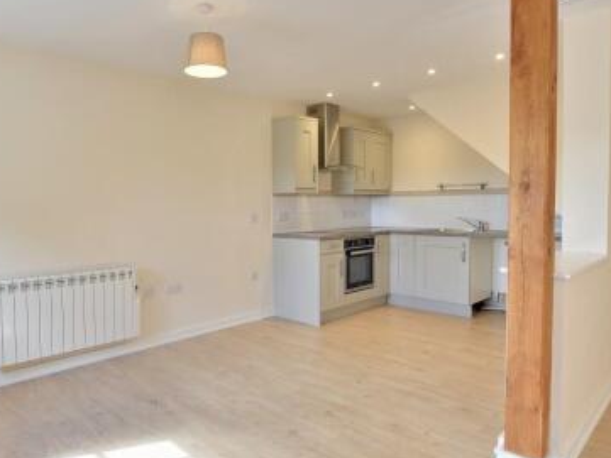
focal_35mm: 19
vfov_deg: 68.7
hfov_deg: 83.5
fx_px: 335
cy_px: 219
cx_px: 242
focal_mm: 10
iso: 100
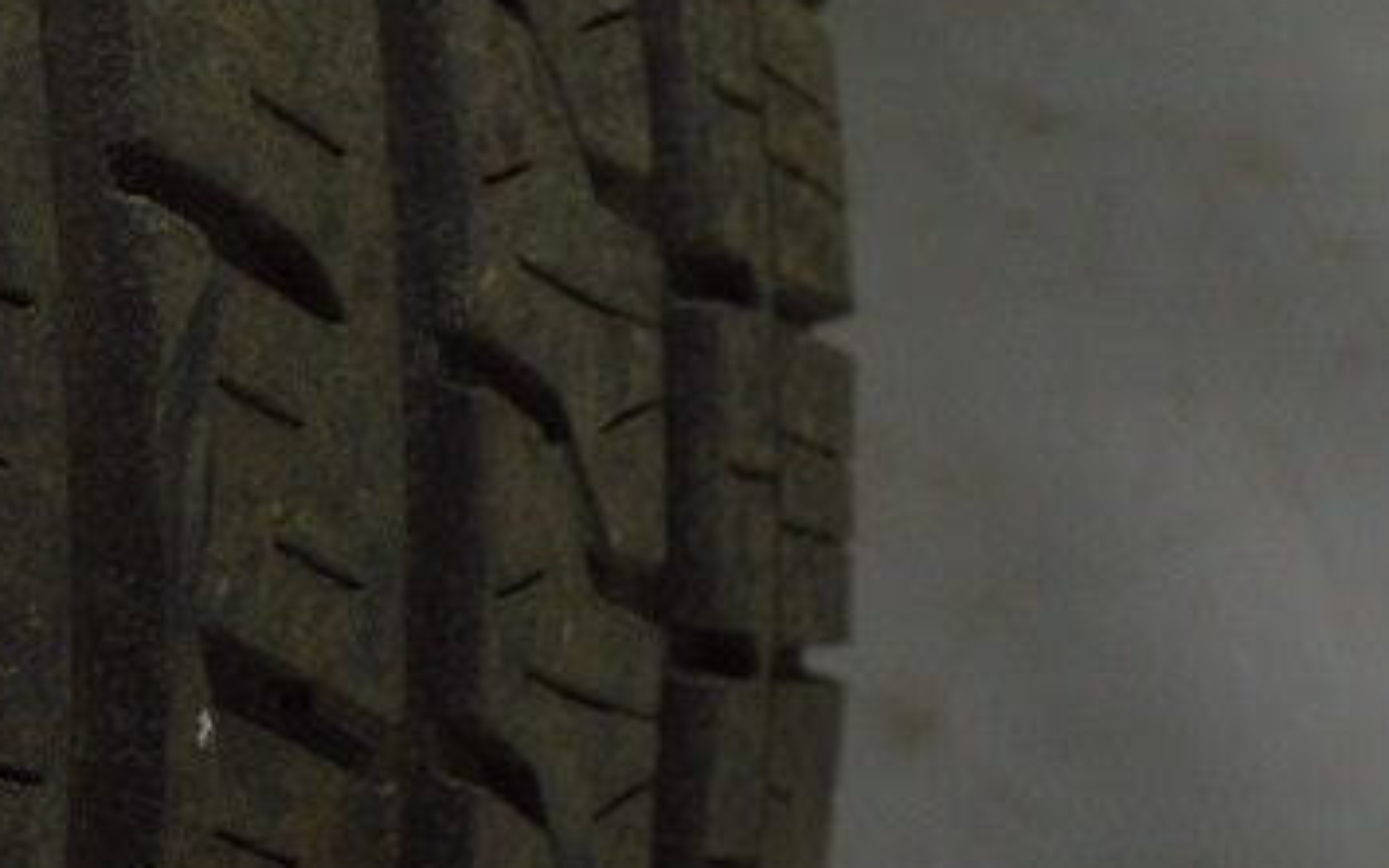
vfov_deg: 13.5
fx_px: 3672
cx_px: -184
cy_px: 409
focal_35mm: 97
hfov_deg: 20.3
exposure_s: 1/40
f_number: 5.6
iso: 400
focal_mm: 22
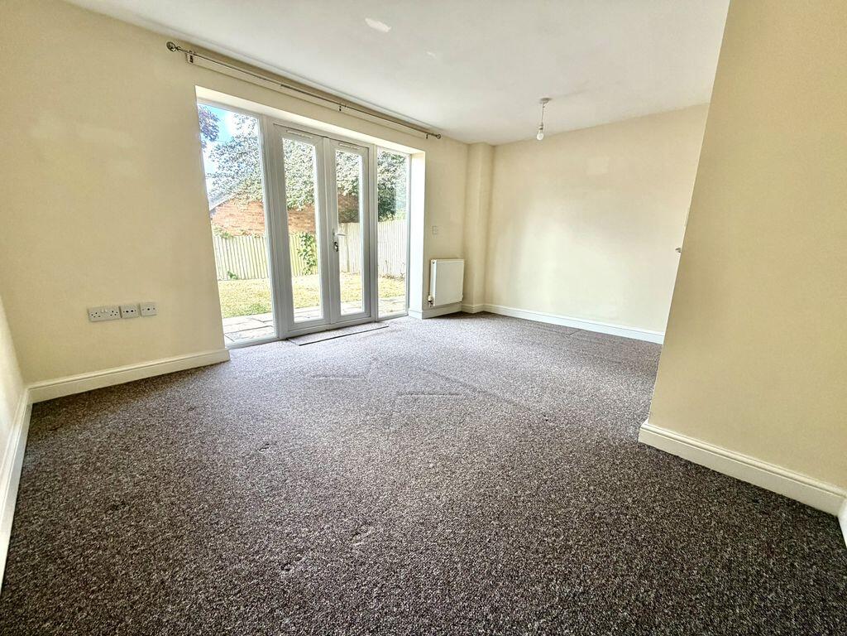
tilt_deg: -13.4
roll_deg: -1.3
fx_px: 343
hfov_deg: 102.1
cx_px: 424
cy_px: 318
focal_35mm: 14
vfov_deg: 85.7
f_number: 2.2
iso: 160
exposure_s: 1/121
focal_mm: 2.22
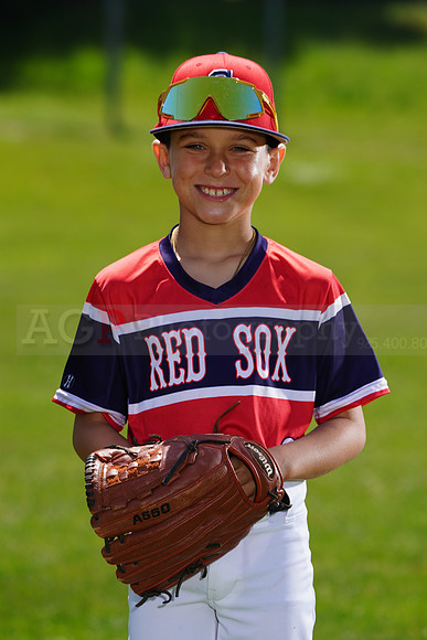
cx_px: 214
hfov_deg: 5.6
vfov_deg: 8.4
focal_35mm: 244
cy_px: 320
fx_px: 4338
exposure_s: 1/250
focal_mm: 244
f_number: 7.1
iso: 100
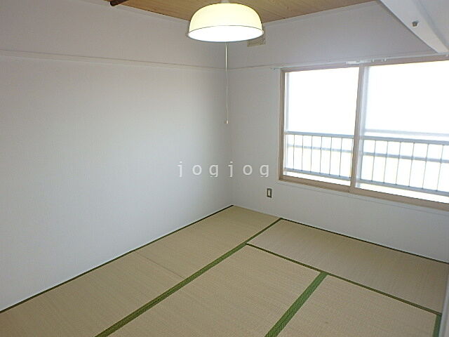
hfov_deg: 73.9
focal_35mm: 23
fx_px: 298
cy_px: 168
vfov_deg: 58.9
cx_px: 224
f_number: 3.8
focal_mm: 4
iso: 160
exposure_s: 1/60
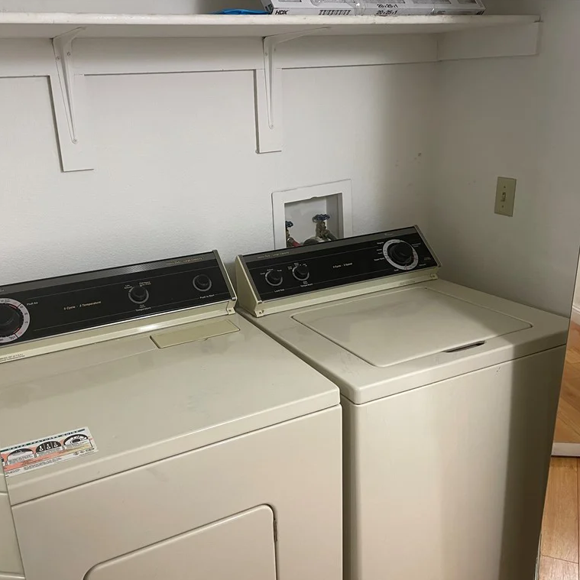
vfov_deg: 52.5
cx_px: 256
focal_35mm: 31
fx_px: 588
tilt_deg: -19.6
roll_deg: +2.6
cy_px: 291
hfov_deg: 52.4
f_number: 1.6
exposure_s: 1/60
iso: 100
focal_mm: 4.2
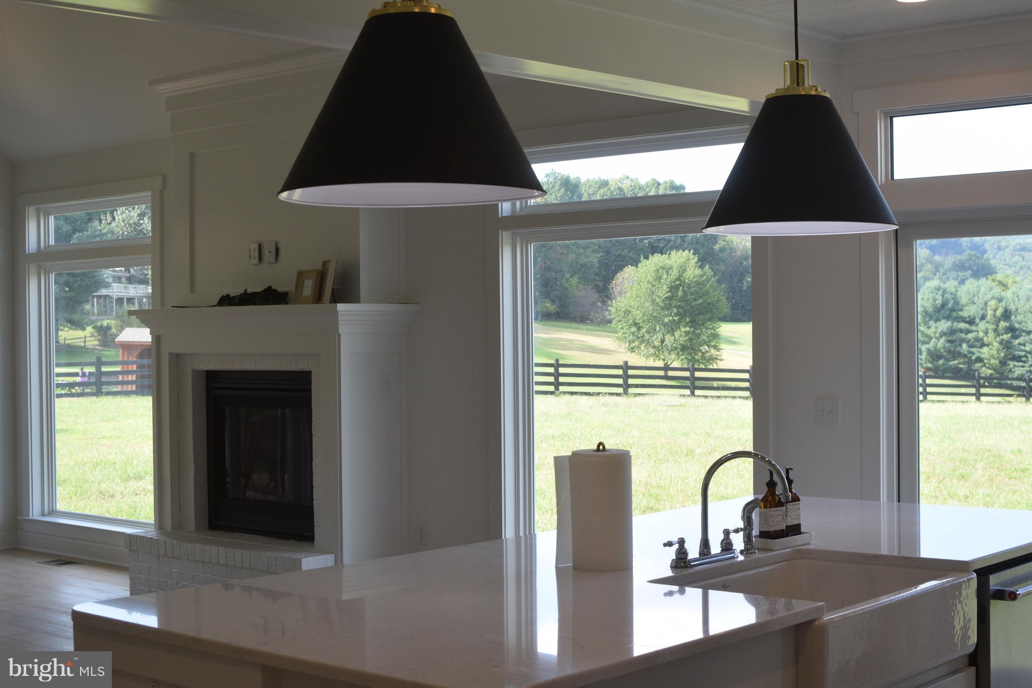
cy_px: 344
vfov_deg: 25.7
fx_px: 1505
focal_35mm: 52
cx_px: 516
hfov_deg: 37.9
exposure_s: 1/200
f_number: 7.1
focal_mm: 35
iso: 400
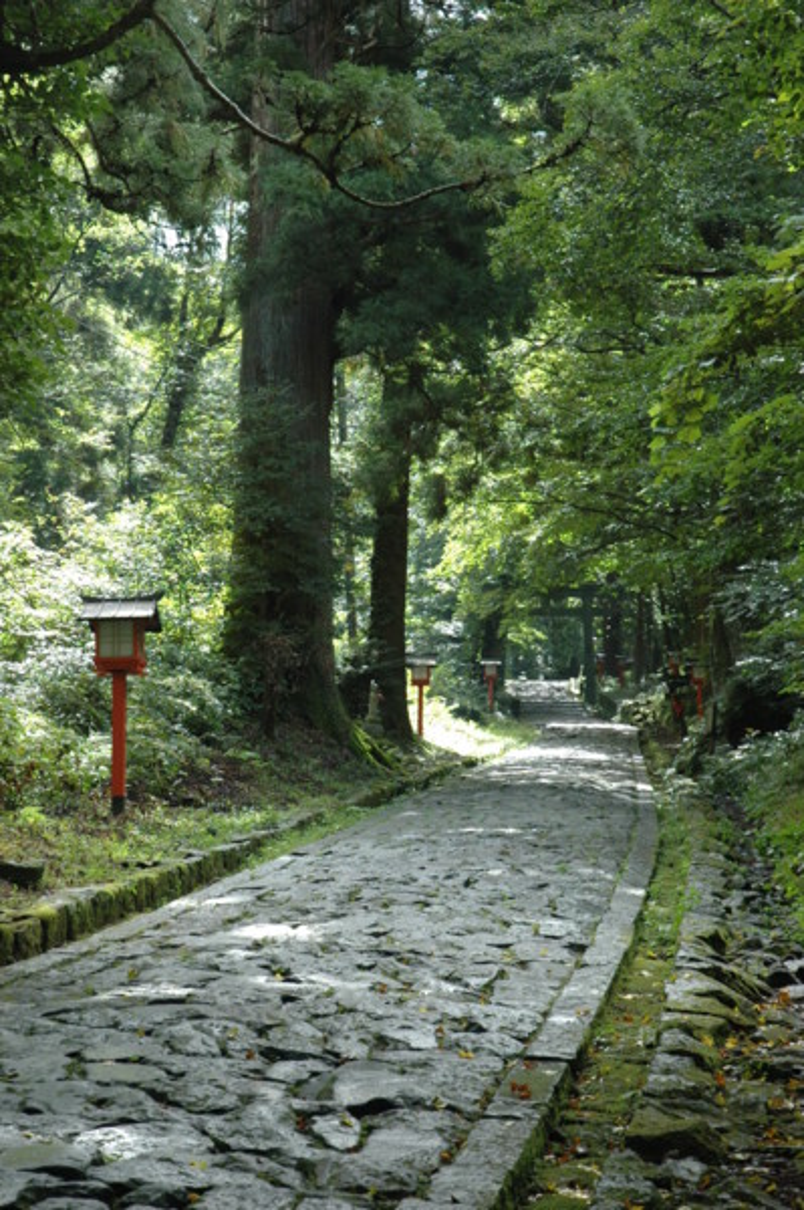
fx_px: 2517
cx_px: 402
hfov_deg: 18.2
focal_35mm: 75
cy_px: 605
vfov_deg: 27.0
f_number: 6.3
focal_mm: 50
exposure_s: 1/125
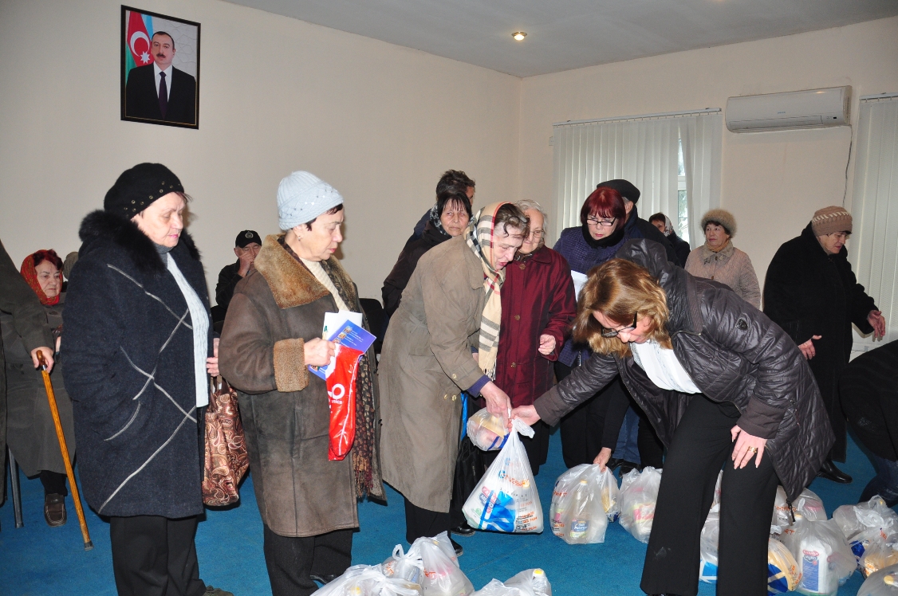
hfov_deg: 67.4
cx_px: 449
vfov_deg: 47.8
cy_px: 298
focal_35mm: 27
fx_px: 673
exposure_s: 1/200
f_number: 3.5
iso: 640
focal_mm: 18
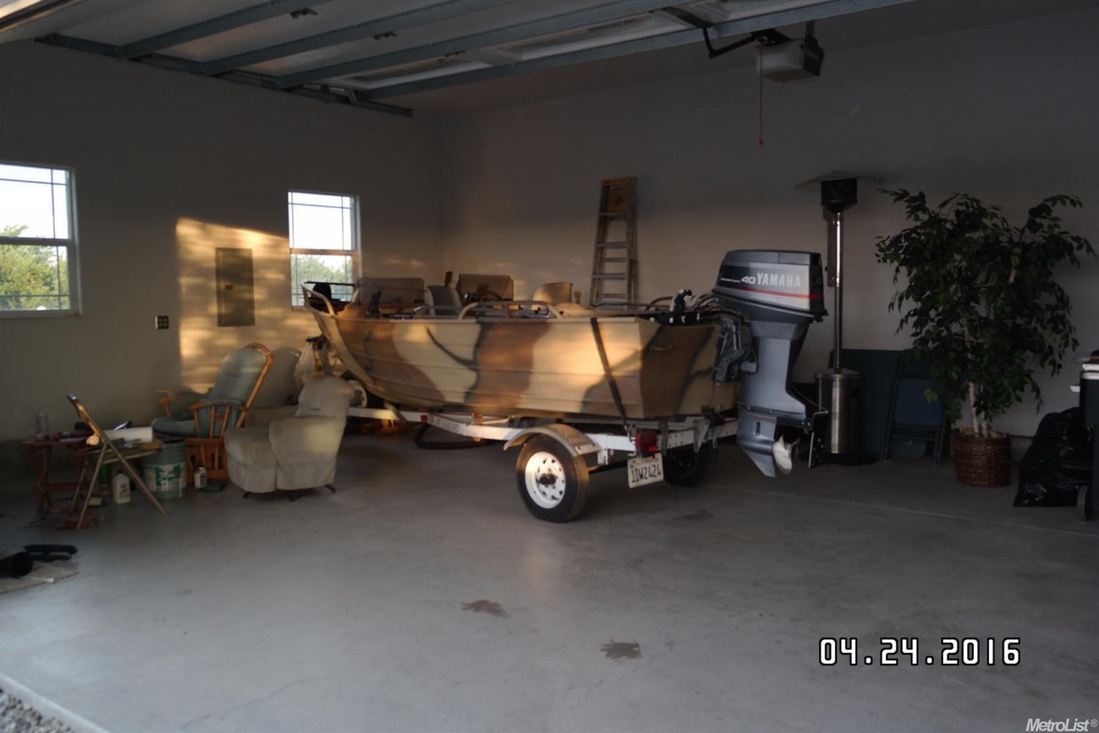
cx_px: 550
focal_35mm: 30
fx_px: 916
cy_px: 366
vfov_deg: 43.6
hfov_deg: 61.9
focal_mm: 20
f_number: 3.5
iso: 200
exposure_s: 1/40
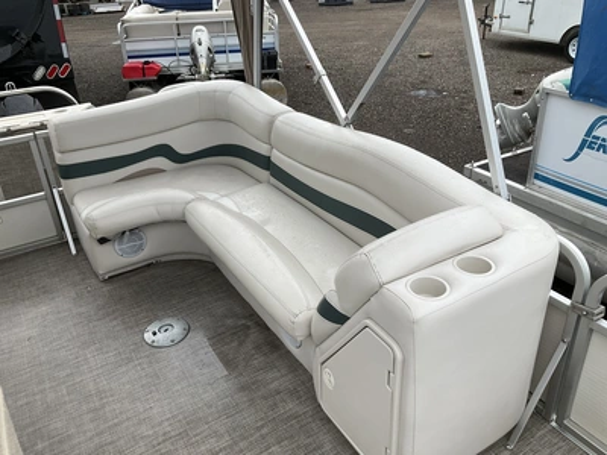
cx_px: 304
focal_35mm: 29
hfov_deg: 61.7
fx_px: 509
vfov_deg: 48.2
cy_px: 228
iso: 25
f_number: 1.8
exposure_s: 1/792
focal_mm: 3
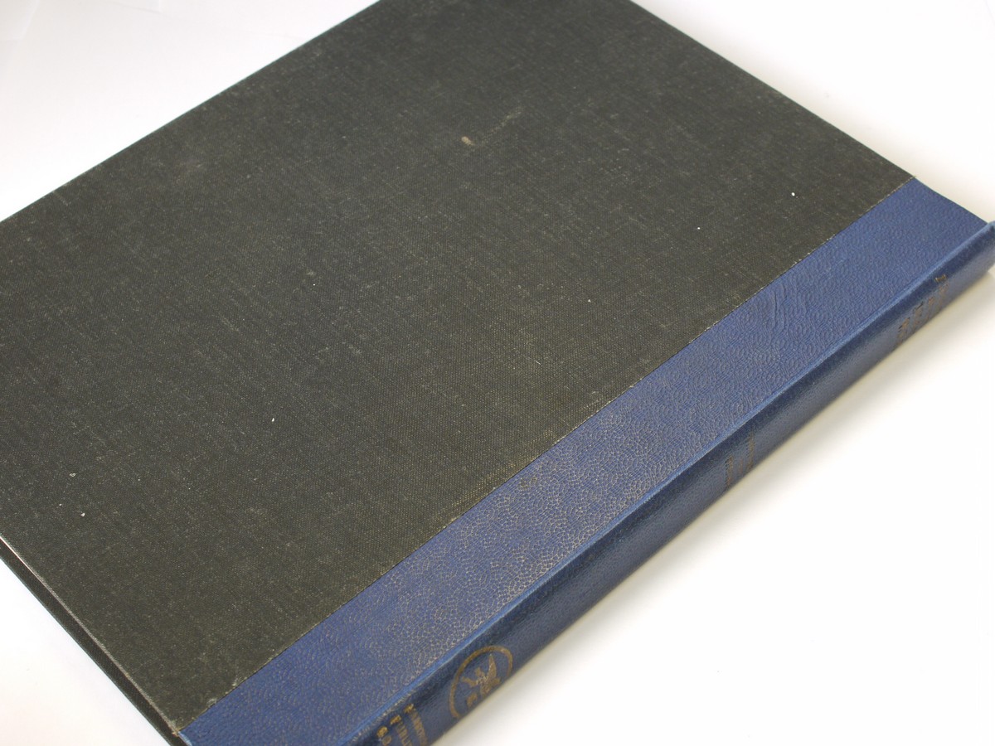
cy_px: 373
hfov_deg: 32.2
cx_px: 498
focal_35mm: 60
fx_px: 1725
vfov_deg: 24.4
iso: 400
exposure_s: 1/30
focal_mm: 30
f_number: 7.1
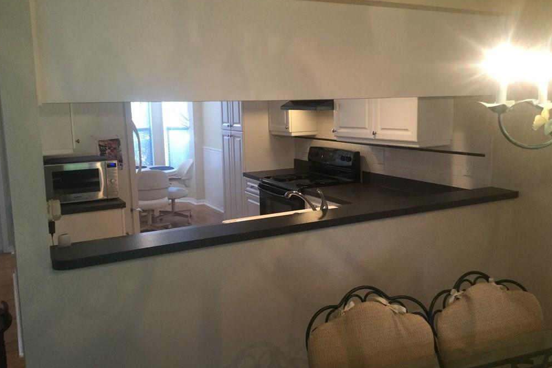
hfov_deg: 57.2
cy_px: 170
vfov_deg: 40.0
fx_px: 506
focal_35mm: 33
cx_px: 276
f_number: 2.4
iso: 100
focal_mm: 3.3
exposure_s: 1/30
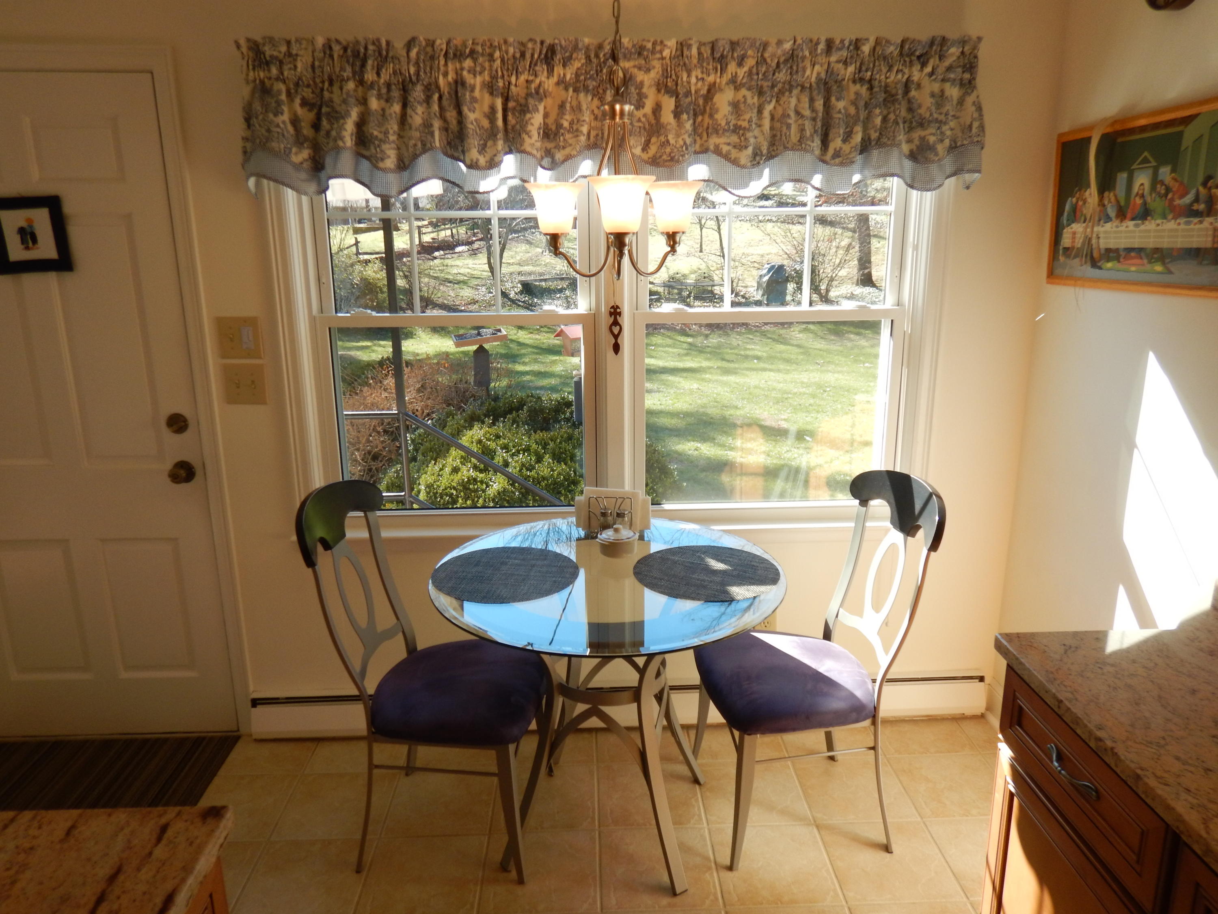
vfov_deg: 56.8
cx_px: 609
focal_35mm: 24
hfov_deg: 71.6
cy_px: 457
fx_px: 844
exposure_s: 1/160
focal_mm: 4.3
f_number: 2.8
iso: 125
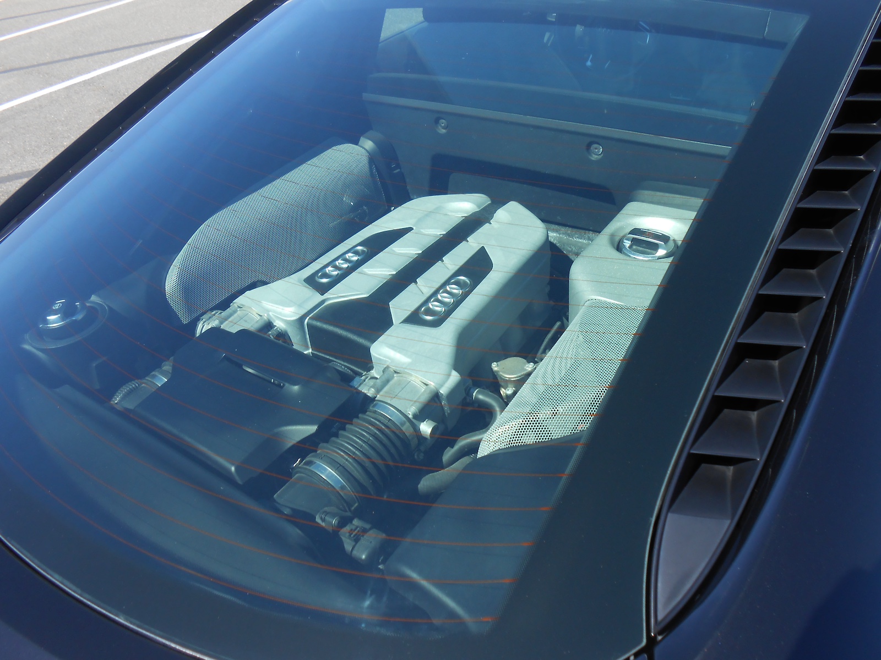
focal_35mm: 26
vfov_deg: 53.1
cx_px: 440
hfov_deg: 67.3
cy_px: 330
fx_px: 662
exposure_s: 1/400
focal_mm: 4.6
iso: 80
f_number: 3.5
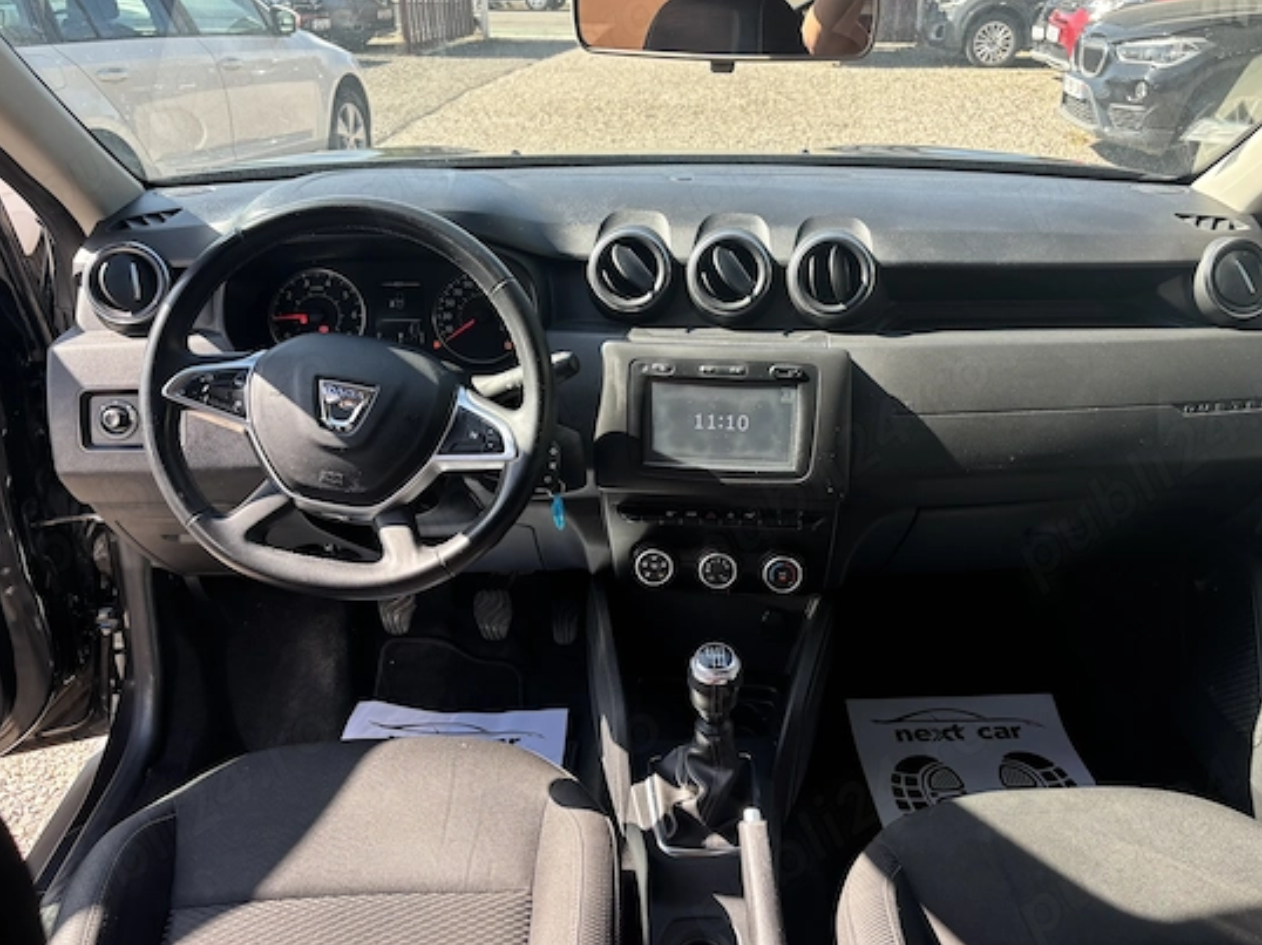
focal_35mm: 29
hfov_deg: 61.6
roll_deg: -0.5
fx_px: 1057
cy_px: 490
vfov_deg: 48.2
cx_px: 673
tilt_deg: -29.0
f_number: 1.6
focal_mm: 5.96
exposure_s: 1/244
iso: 40
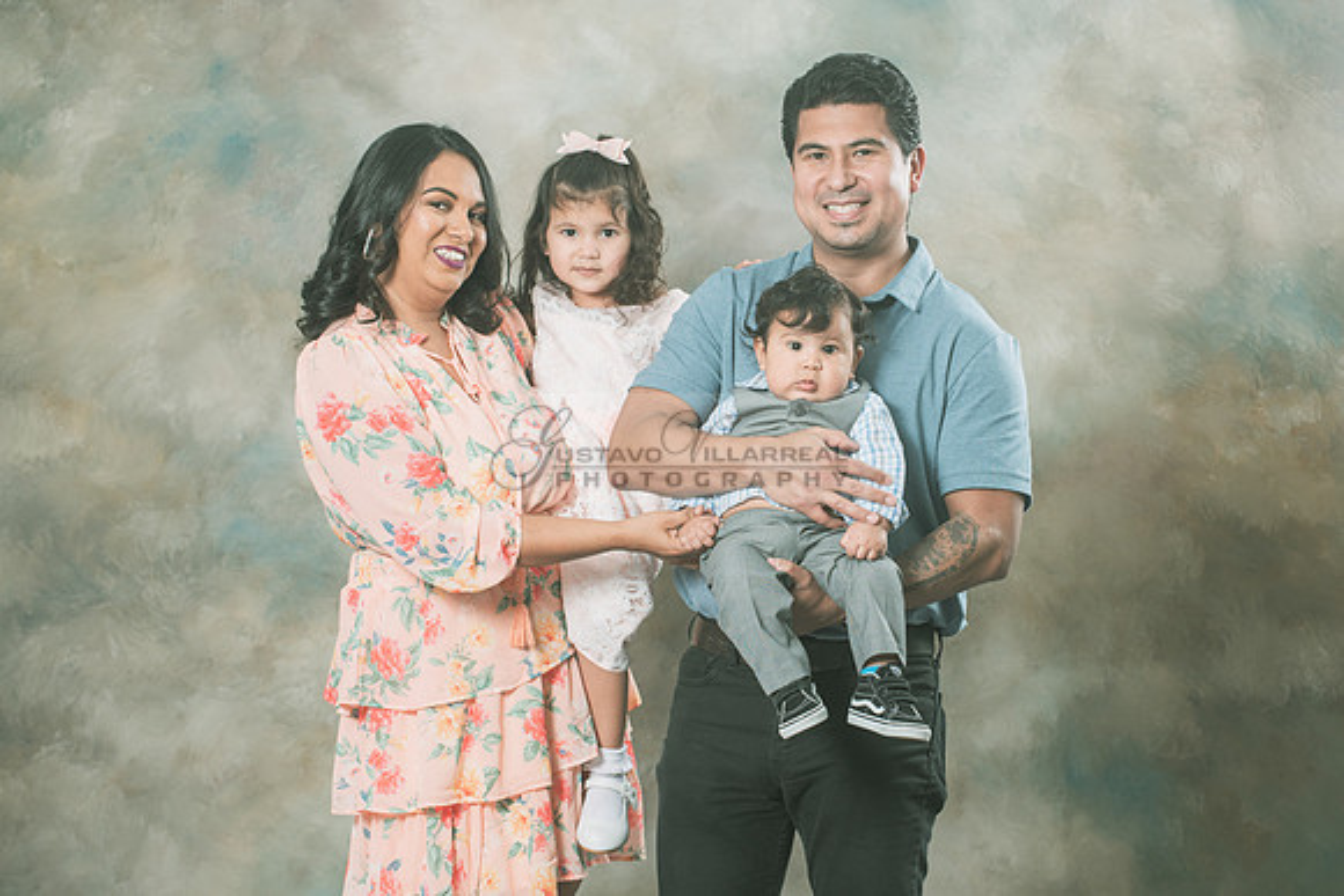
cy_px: 434
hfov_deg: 14.8
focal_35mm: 139
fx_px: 5172
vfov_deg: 9.9
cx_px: 770
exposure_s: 1/125
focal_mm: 116
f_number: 5.6
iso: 200
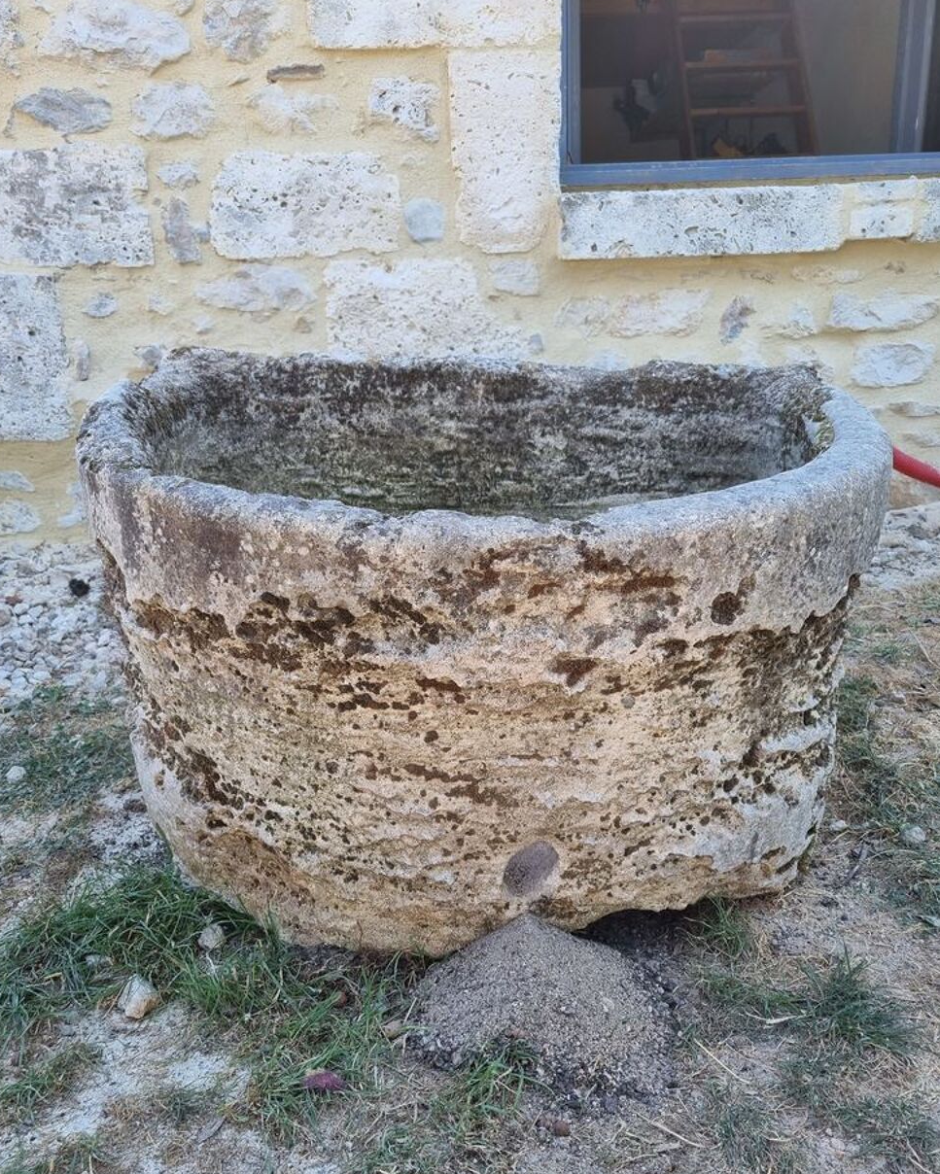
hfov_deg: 51.5
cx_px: 459
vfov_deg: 62.1
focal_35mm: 28
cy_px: 632
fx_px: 973
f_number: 1.8
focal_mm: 5.4
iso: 50
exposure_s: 1/278
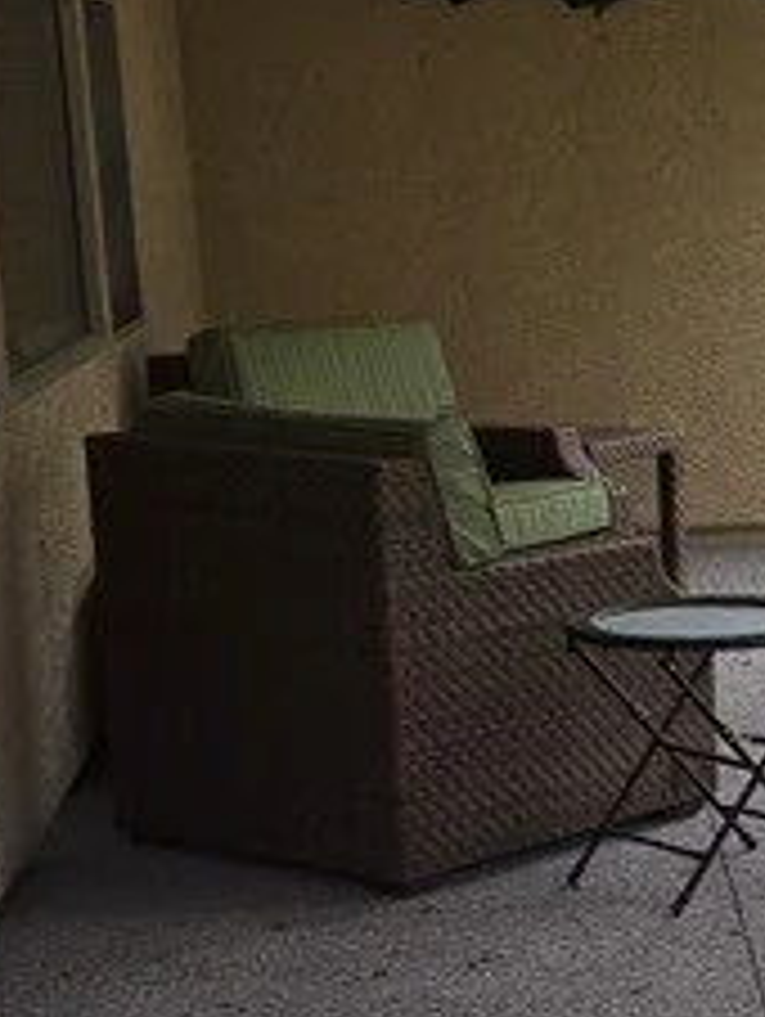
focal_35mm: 104
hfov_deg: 13.7
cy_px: 706
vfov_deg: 18.8
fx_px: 3059
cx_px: 1012
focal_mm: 6.3
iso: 20
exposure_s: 1/120
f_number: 1.7
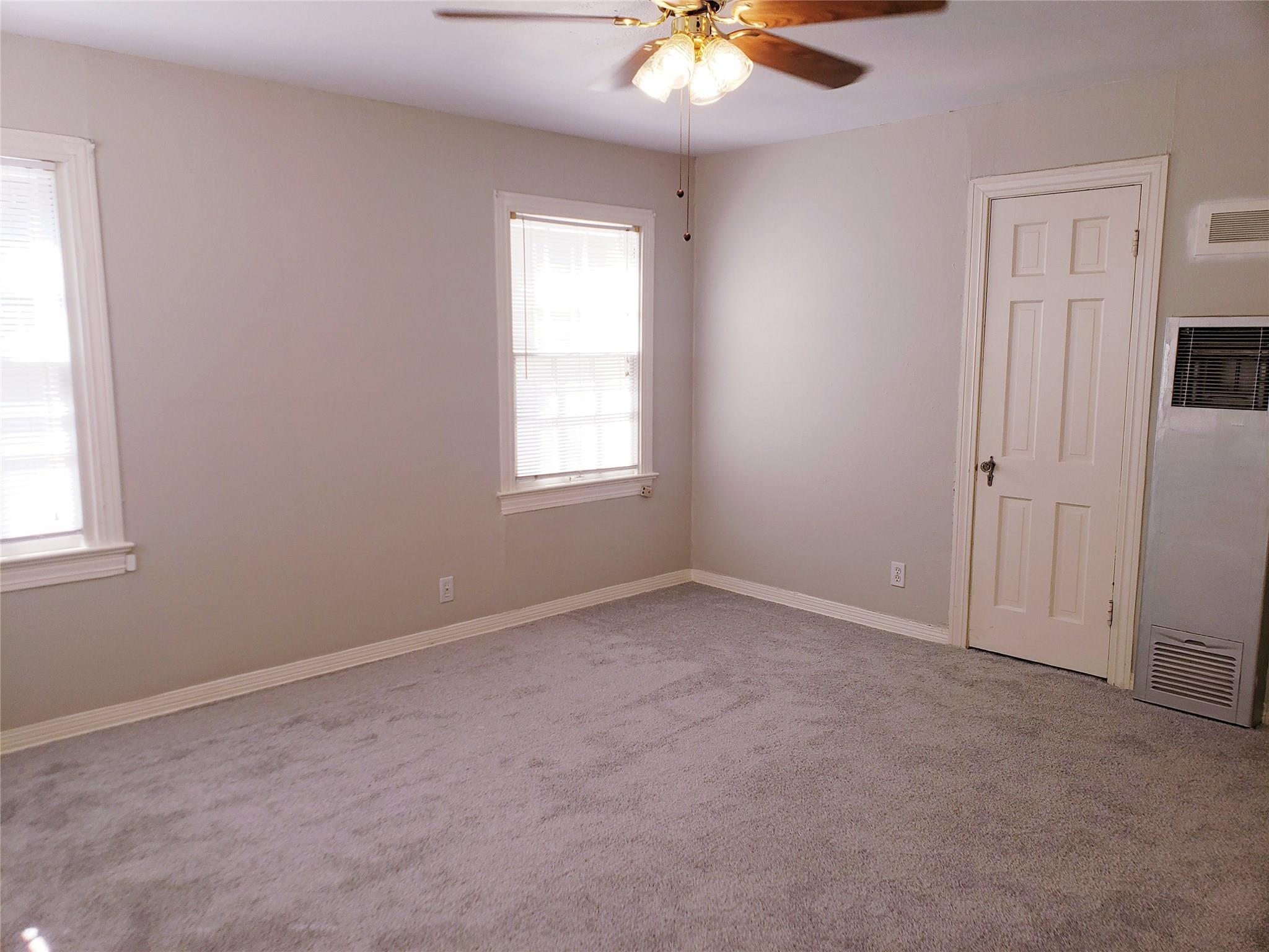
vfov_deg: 53.1
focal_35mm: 26
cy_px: 476
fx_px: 953
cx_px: 634
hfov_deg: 67.3
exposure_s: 1/120
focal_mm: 4.3
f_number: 2.4
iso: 50
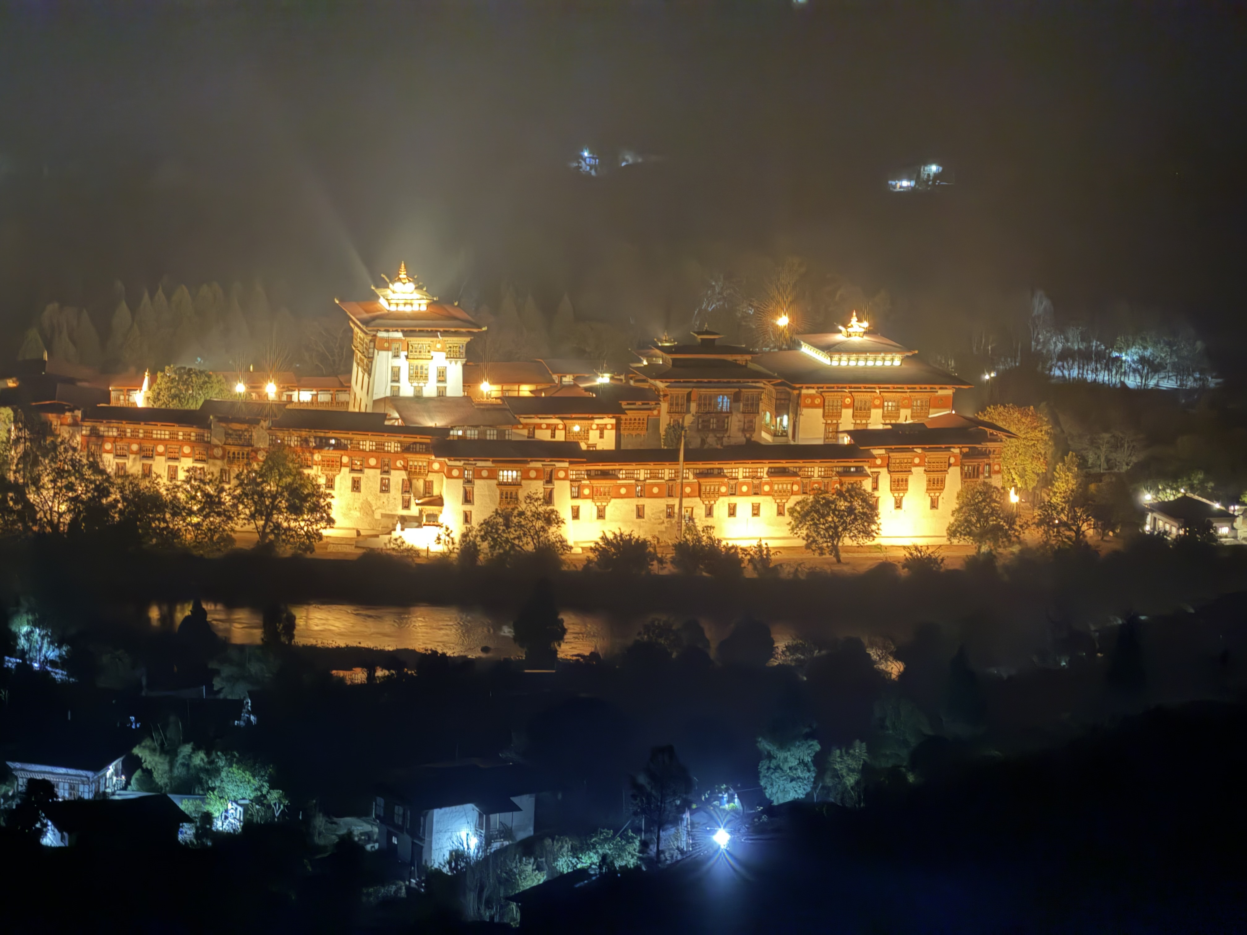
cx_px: 624
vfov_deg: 14.8
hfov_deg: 19.6
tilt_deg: -10.7
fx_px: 3602
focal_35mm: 100
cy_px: 468
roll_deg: -2.4
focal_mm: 16.89
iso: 2000
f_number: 2.8
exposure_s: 1/2
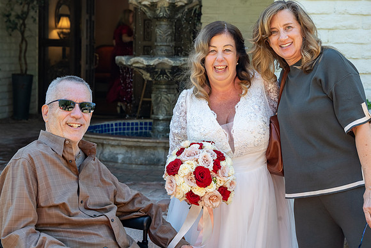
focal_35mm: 70
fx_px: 722
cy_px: 124
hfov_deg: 28.8
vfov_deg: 19.5
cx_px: 186
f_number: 7.1
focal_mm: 70
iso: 1000
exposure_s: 1/250
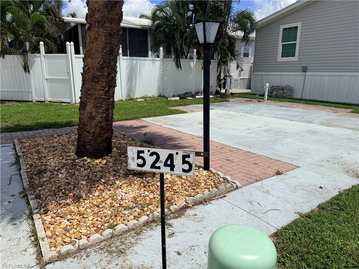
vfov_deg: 56.8
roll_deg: +0.6
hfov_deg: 71.6
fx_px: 249
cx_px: 180
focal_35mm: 24
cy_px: 134
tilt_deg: -13.9
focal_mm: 6.76
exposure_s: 1/10309
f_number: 1.78
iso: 80
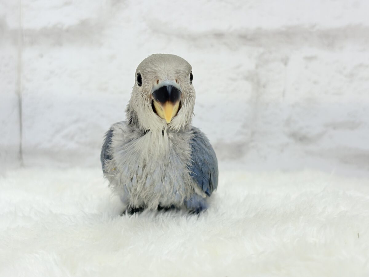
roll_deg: -0.4
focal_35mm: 52
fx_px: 554
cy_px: 138
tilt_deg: -5.2
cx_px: 184
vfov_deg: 28.0
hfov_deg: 36.8
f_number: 1.6
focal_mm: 5.96
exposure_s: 1/50
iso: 32
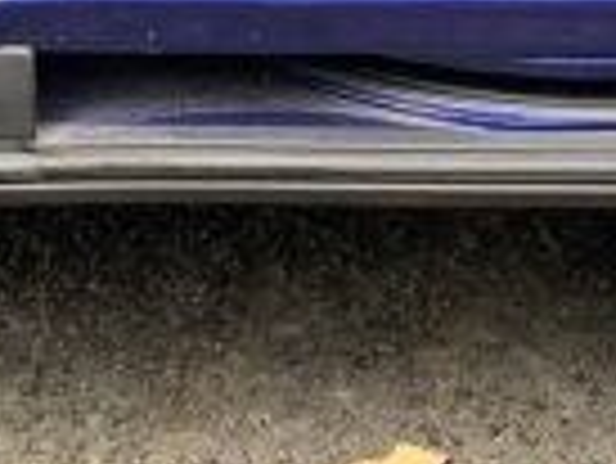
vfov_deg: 8.0
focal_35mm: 171
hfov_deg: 11.5
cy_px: -696
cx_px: 103
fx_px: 3046
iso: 100
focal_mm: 4.25
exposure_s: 1/114
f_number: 1.8
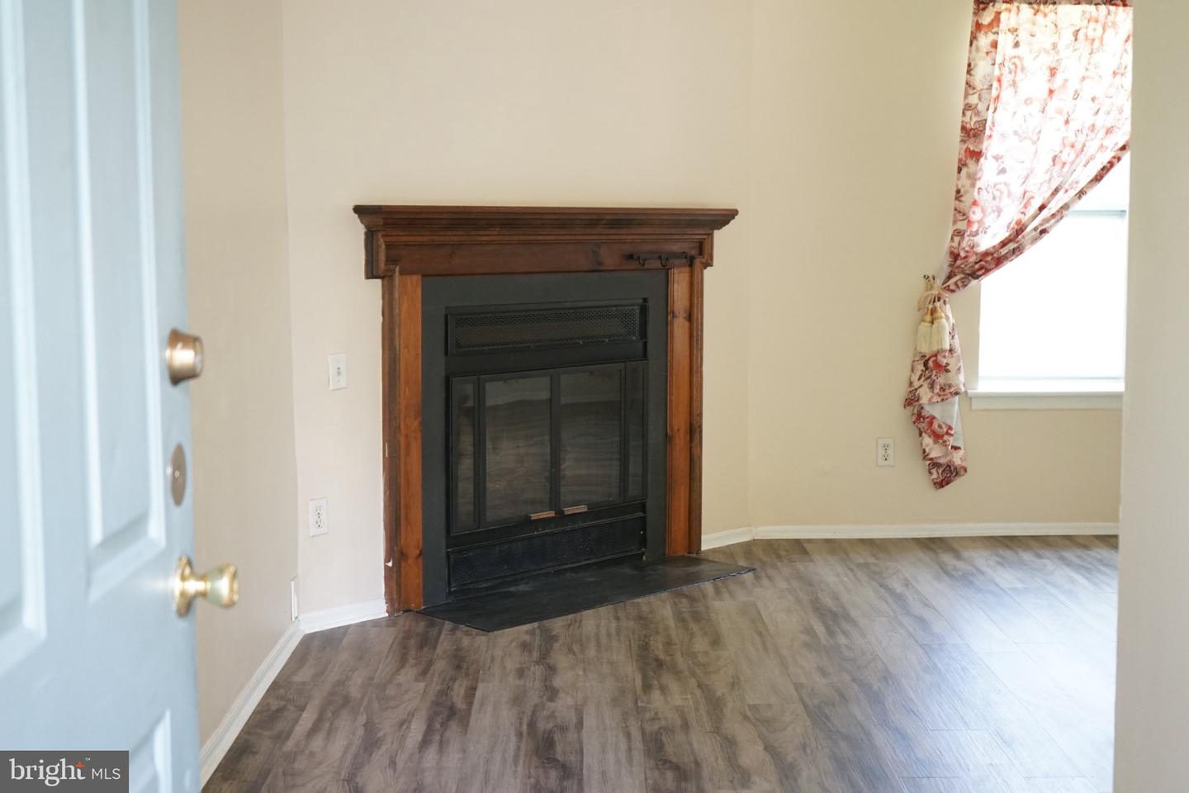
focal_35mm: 48
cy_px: 396
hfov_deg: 41.1
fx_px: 1585
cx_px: 594
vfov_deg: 28.1
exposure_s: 1/50
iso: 2500
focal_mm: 48
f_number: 4.5
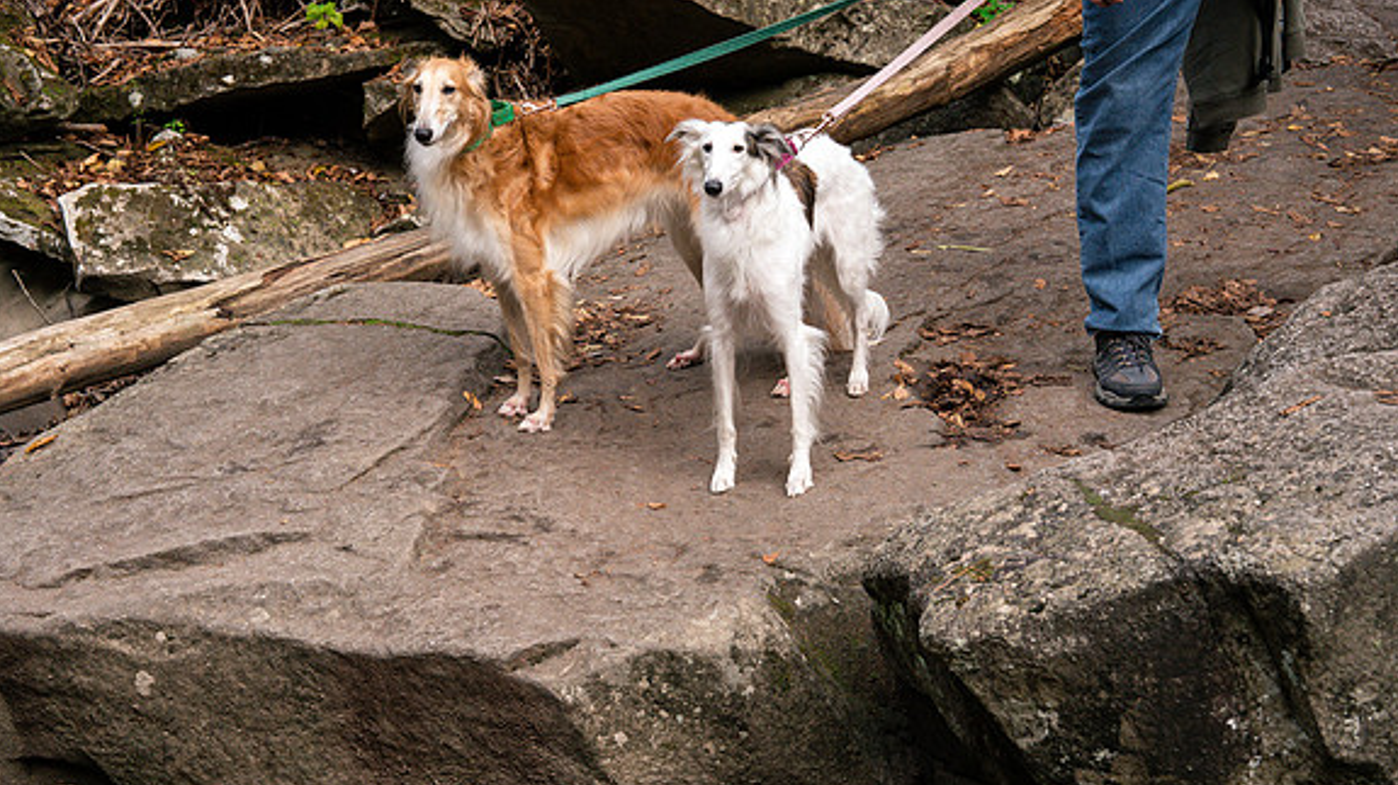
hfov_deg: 28.6
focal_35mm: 74
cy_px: 371
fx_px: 2742
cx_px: 698
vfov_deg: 16.3
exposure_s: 1/250
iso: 2000
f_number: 8
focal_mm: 70
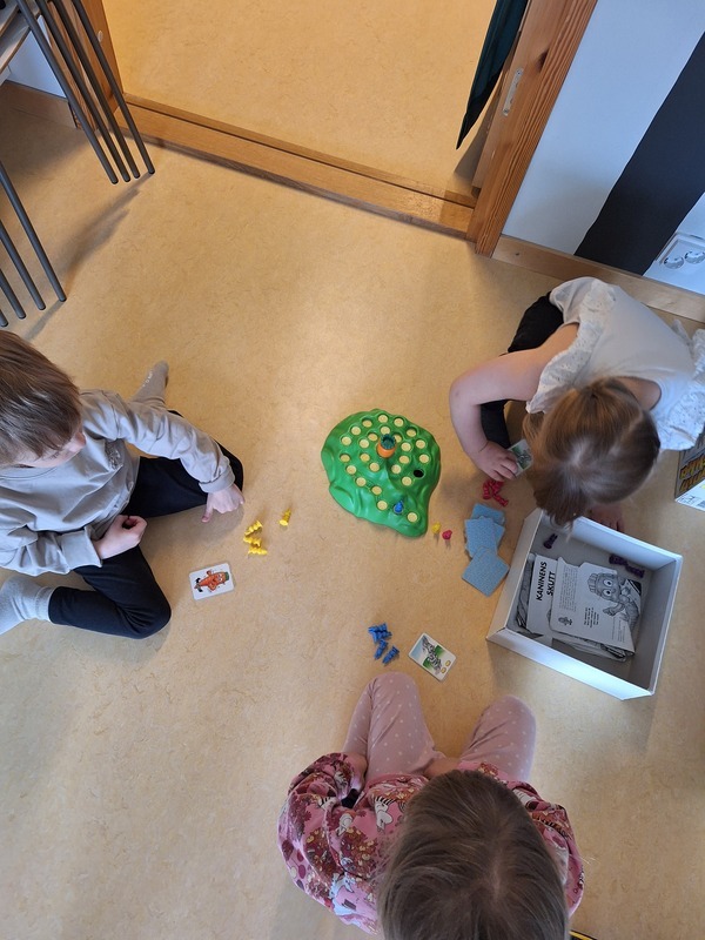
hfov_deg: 58.9
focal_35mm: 23
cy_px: 470
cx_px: 352
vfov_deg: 73.9
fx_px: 625
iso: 200
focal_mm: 5.54
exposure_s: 1/50
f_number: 1.8
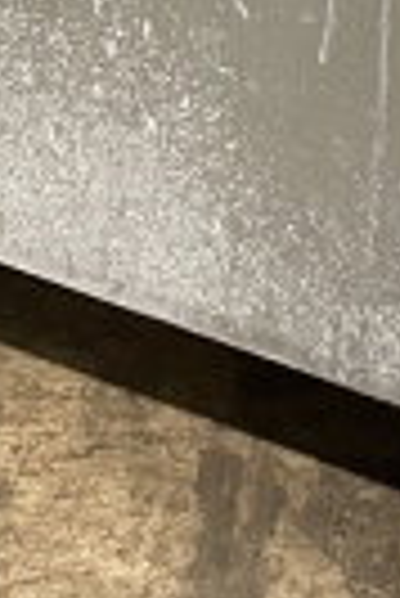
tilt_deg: -10.7
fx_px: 2743
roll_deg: -0.3
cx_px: -36
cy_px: -1207
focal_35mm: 165
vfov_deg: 9.6
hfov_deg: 8.3
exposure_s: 1/60
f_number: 1.6
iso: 160
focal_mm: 4.2
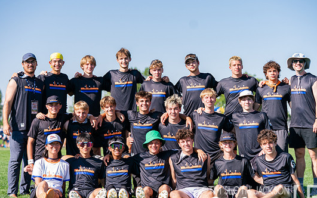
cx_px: 164
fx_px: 933
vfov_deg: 12.1
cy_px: 106
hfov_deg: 19.3
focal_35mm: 108
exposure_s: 1/2500
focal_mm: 97
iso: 400
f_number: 3.5
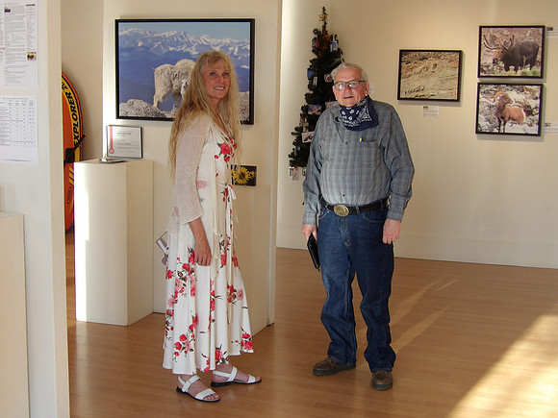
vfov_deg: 27.5
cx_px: 279
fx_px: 854
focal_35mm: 53
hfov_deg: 36.2
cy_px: 209
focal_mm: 9.5
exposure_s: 1/37
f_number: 3.9
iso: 100
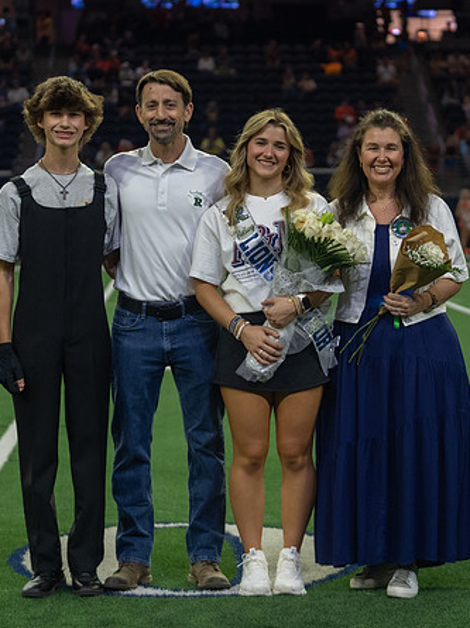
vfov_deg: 15.5
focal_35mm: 127
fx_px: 2302
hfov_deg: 11.7
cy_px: 257
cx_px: 265
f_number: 2.8
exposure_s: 1/320
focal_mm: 70
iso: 1000
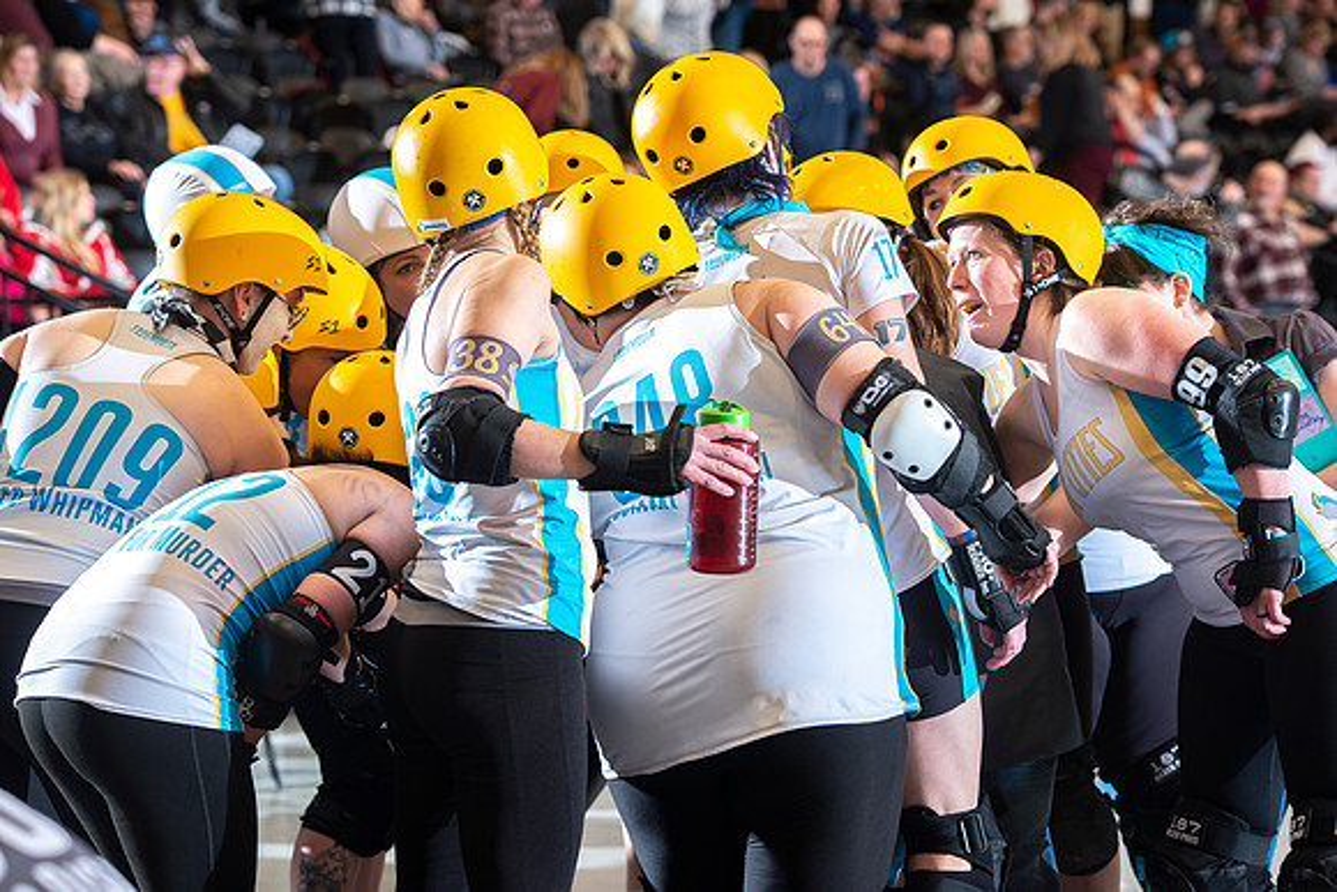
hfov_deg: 19.5
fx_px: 3900
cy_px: 446
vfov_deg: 13.0
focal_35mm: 105
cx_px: 668
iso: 500
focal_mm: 105
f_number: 5
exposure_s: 1/160
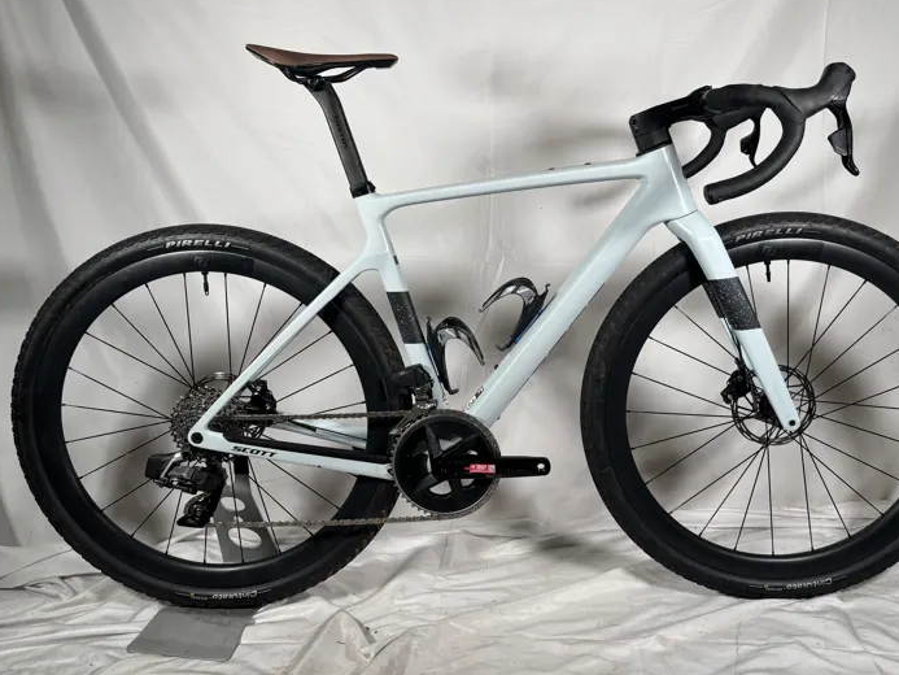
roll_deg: +1.1
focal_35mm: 30
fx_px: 779
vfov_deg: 46.7
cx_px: 511
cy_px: 287
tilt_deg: -11.1
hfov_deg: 59.7
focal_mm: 5.96
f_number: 1.6
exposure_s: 1/121
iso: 80
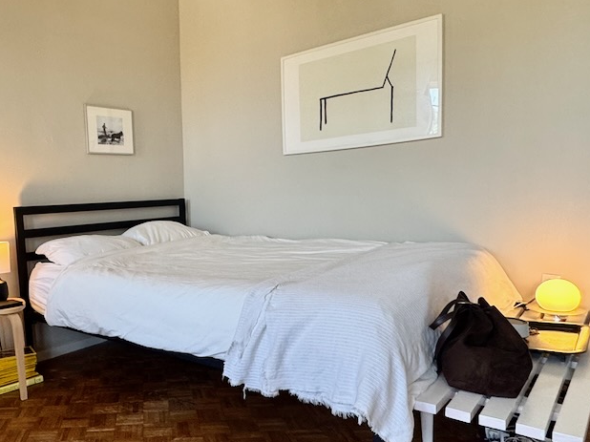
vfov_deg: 48.1
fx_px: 494
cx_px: 144
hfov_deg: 58.3
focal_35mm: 29
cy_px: 249
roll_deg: +1.7
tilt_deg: -7.7
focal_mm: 2.22
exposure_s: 1/120
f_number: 2.2
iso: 200
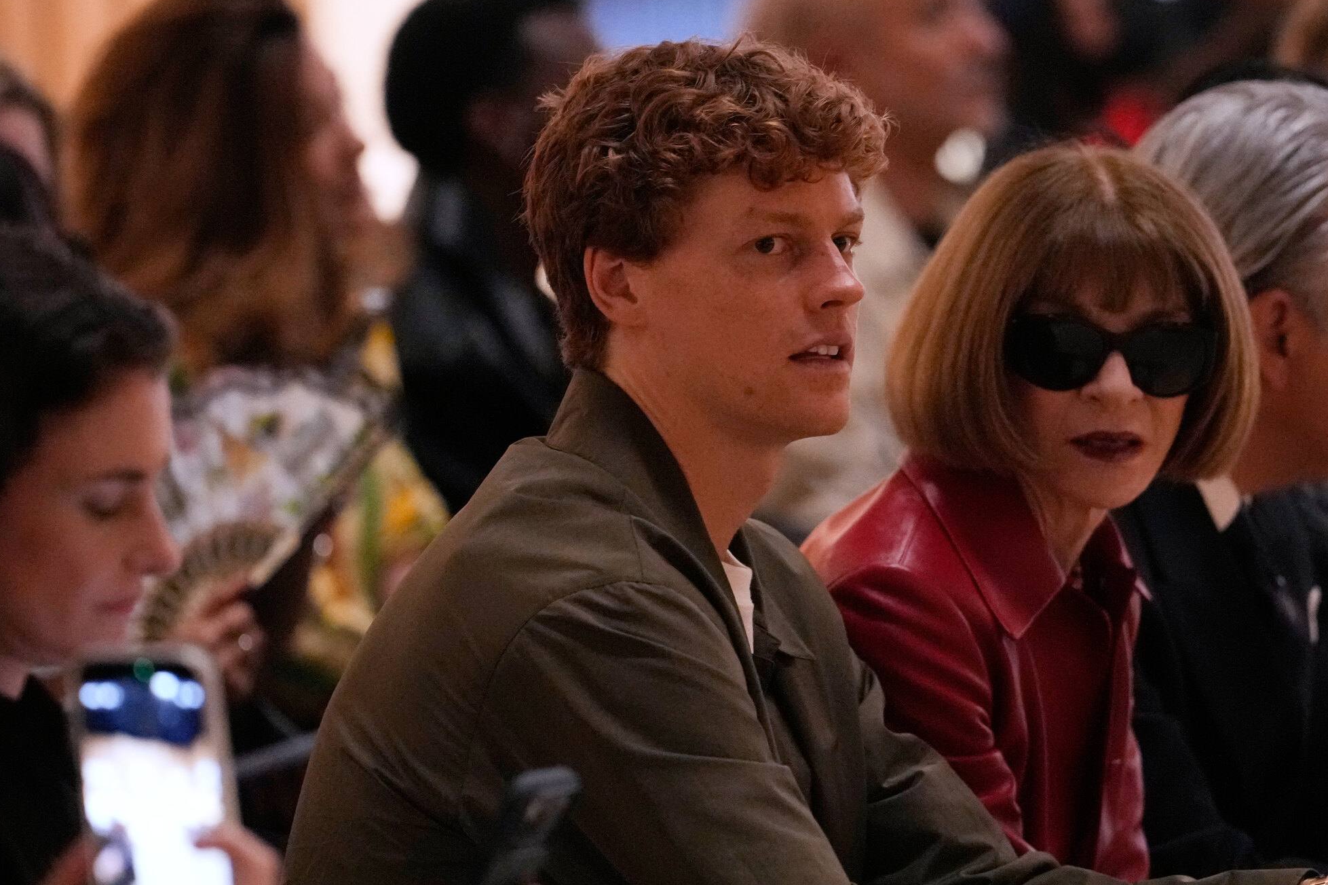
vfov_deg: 3.7
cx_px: 809
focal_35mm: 368
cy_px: 440
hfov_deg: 5.6
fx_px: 13572
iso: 6400
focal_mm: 200
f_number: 2.8
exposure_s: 1/250
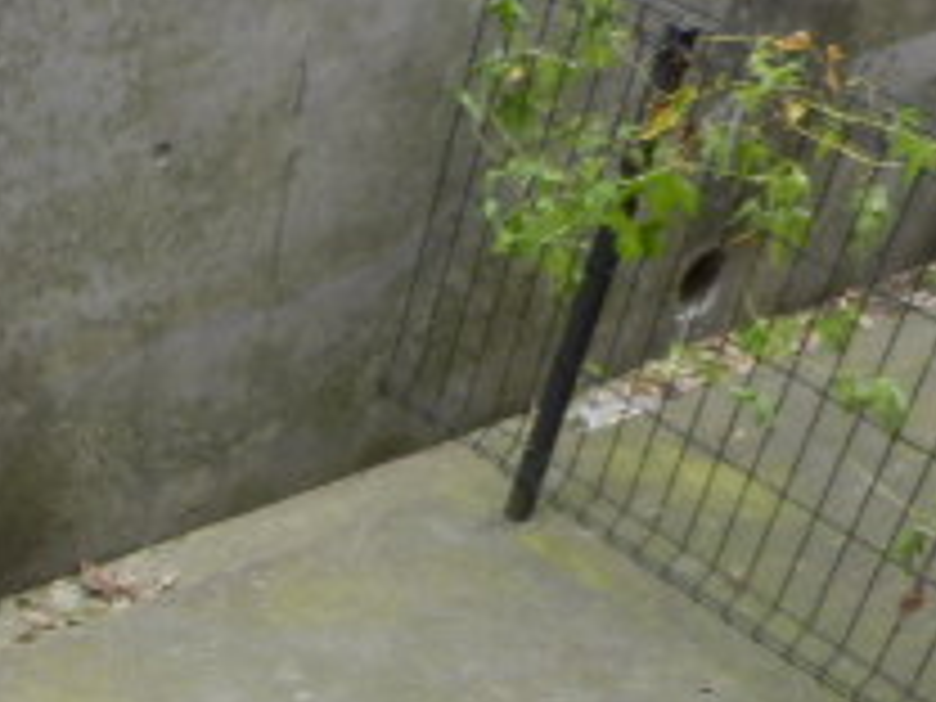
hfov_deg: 24.0
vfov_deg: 18.4
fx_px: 2001
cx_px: -180
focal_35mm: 74
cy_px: 932
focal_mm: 4.2
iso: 80
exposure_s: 1/60
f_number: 3
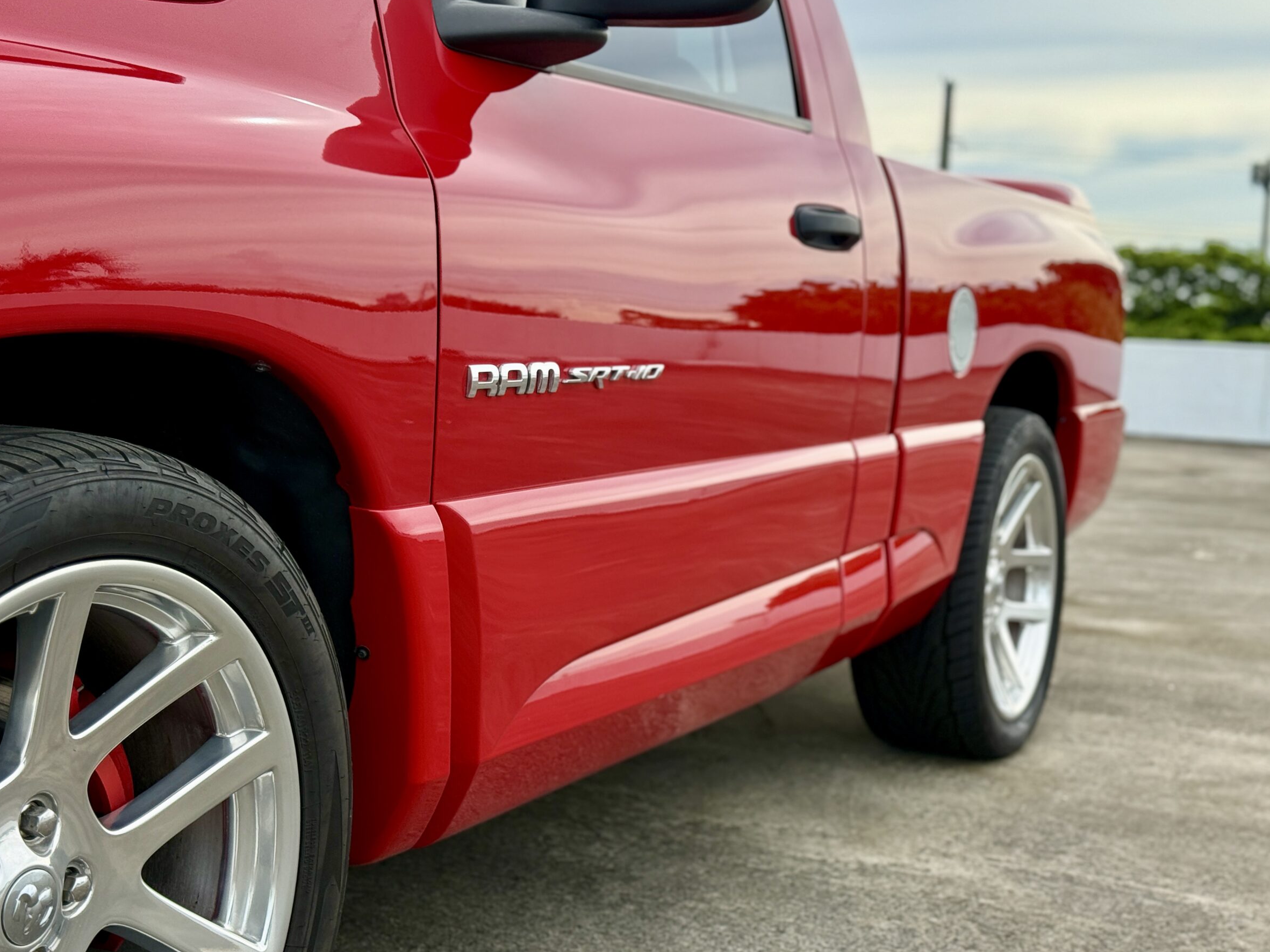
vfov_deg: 28.0
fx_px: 1908
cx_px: 650
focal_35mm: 52
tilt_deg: -3.0
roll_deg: -3.5
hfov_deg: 36.8
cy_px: 442
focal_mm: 6.76
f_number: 1.78
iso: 100
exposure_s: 1/2033
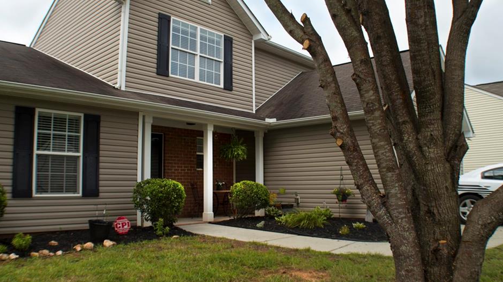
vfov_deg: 30.0
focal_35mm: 40
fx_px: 528
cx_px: 231
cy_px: 140
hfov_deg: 50.9
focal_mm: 23
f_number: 5
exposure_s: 1/400
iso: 200
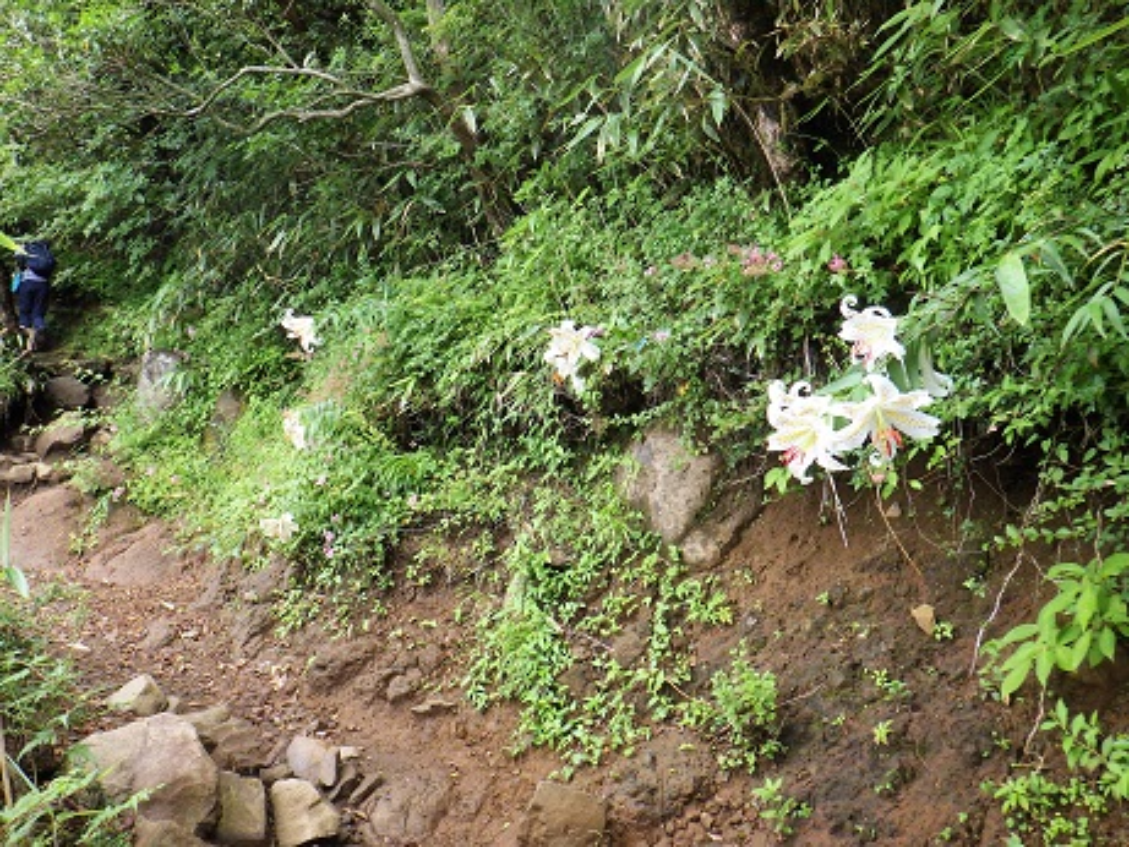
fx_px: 913
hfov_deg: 63.4
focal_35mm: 28
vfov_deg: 49.8
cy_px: 424
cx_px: 564
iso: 125
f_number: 3.5
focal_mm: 5
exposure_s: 1/60
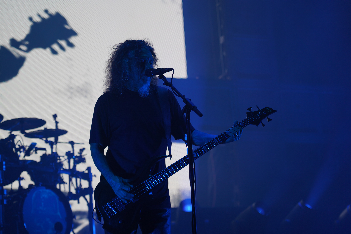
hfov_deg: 19.5
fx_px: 1024
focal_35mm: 105
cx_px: 176
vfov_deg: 13.0
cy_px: 117
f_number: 4
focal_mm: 105
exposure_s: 1/125
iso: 160
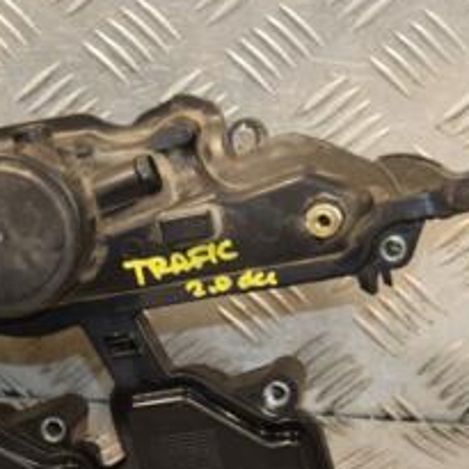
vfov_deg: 11.1
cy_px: 247
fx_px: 2407
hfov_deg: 11.1
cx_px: 160
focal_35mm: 157
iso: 800
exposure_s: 1/200
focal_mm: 42
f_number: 5
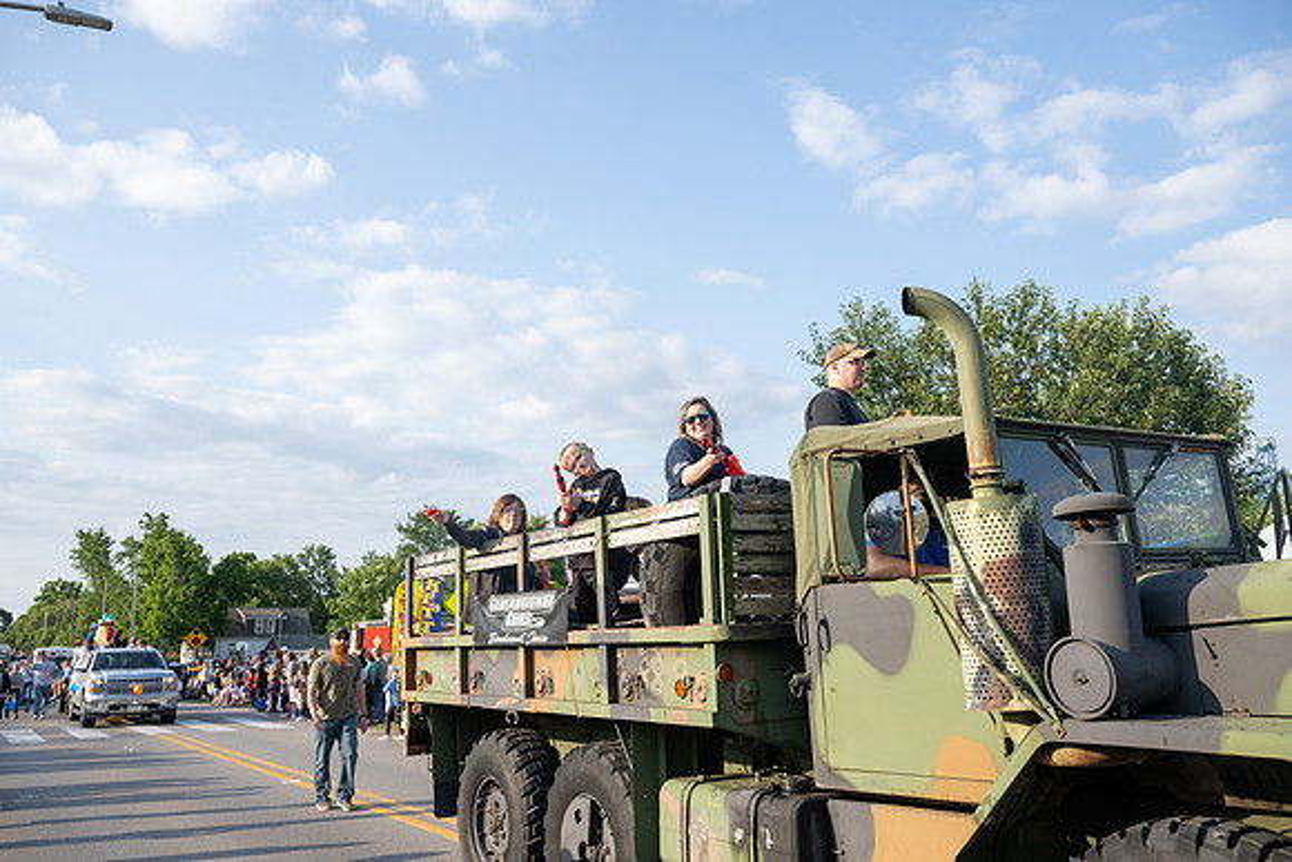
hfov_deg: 61.1
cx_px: 646
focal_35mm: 30
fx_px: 1095
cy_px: 431
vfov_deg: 43.0
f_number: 7.1
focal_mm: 30.5
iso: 250
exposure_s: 1/250
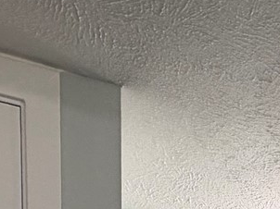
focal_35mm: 95
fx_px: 768
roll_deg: -2.9
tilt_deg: -11.4
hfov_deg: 19.8
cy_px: 624
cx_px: 309
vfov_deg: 10.7
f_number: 2.2
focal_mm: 2.22
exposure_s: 1/60
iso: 200
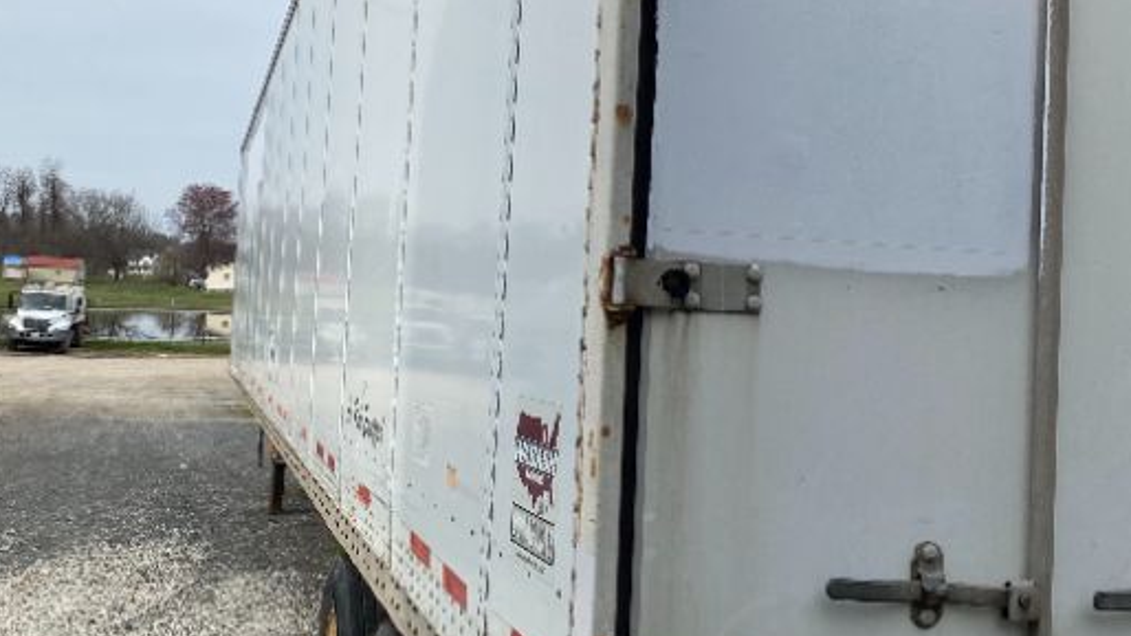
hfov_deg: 43.7
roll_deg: -2.9
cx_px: 513
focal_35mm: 47
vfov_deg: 25.4
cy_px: 263
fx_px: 1409
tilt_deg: +3.2
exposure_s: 1/2028
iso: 32
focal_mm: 4.25
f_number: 1.8
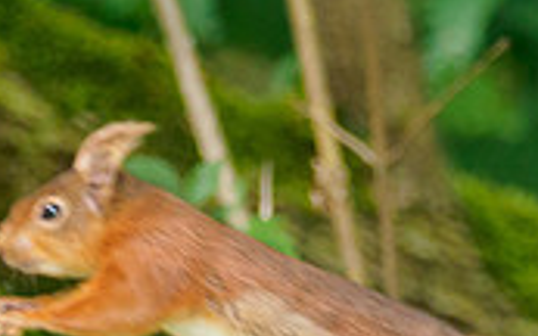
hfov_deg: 0.7
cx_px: 639
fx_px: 45380
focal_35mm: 3096
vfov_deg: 0.4
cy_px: 674
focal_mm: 300
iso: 1000
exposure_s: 1/640
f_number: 4
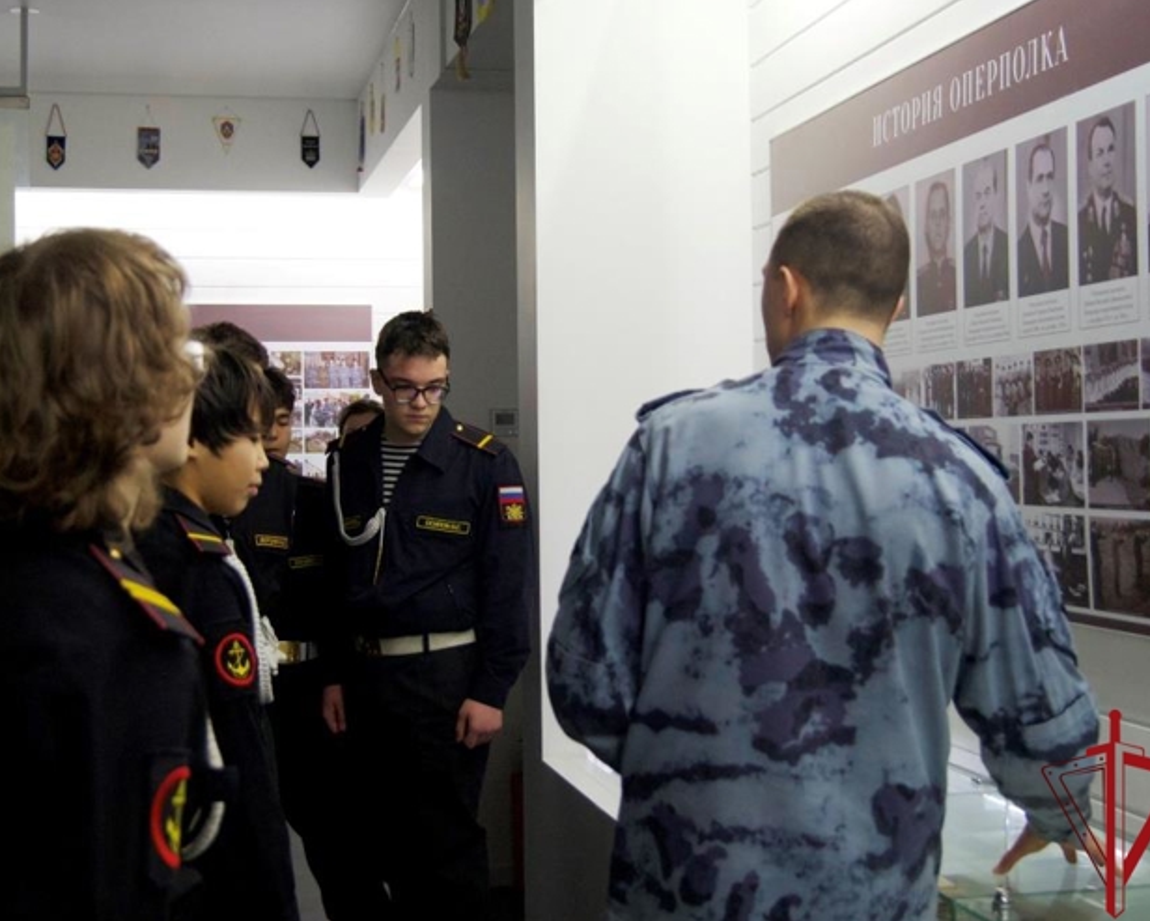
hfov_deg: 38.7
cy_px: 461
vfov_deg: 31.5
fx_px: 1634
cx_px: 498
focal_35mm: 48
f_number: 4.5
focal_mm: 28
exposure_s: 1/160
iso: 1000
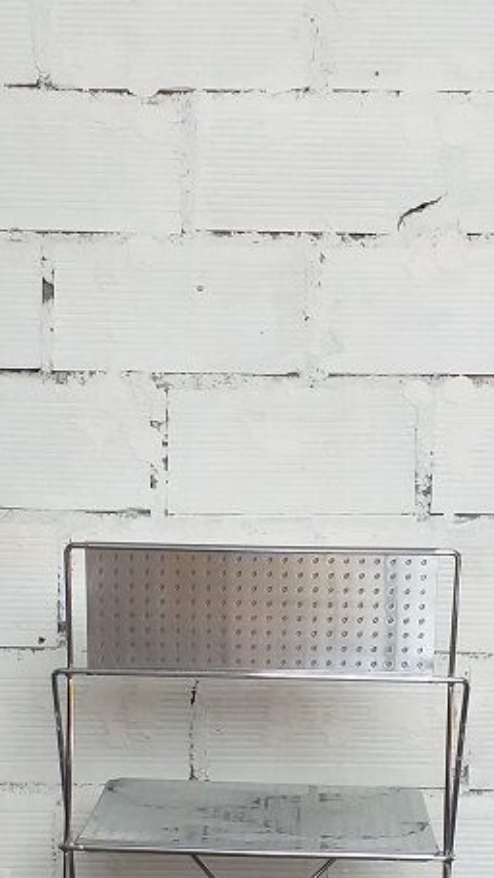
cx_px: 263
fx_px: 1304
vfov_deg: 36.4
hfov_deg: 21.5
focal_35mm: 56
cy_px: 646
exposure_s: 1/50
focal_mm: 3.6
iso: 125
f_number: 1.9
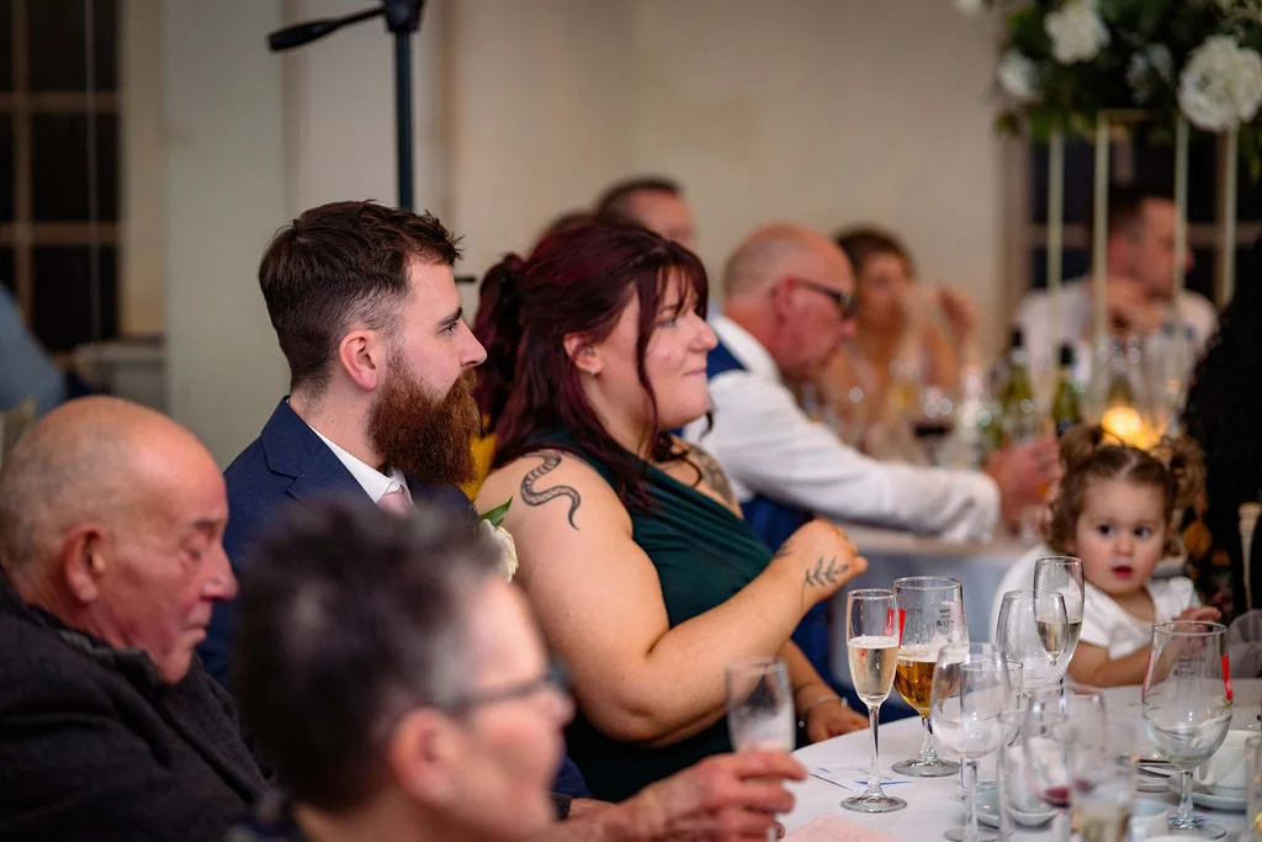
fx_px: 2980
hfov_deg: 23.9
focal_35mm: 85
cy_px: 421
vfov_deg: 16.1
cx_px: 631
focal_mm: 85
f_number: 1.8
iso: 1000
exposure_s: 1/200
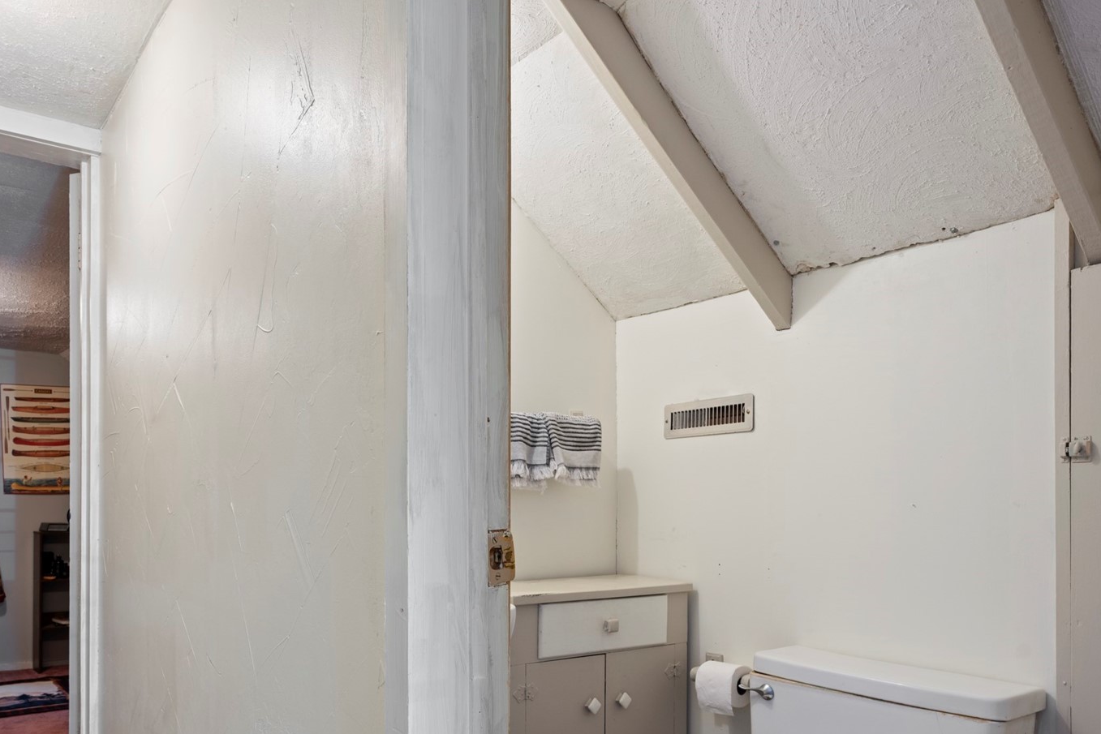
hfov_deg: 66.5
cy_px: 511
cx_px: 448
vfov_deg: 46.7
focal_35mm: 27
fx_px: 830
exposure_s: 1.6
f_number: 9
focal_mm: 18.1
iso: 200
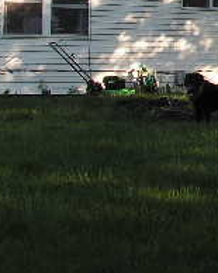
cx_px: 339
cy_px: -38
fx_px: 936
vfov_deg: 16.0
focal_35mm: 116
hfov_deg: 12.5
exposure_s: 1/100
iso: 50
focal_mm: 6
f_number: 4.8
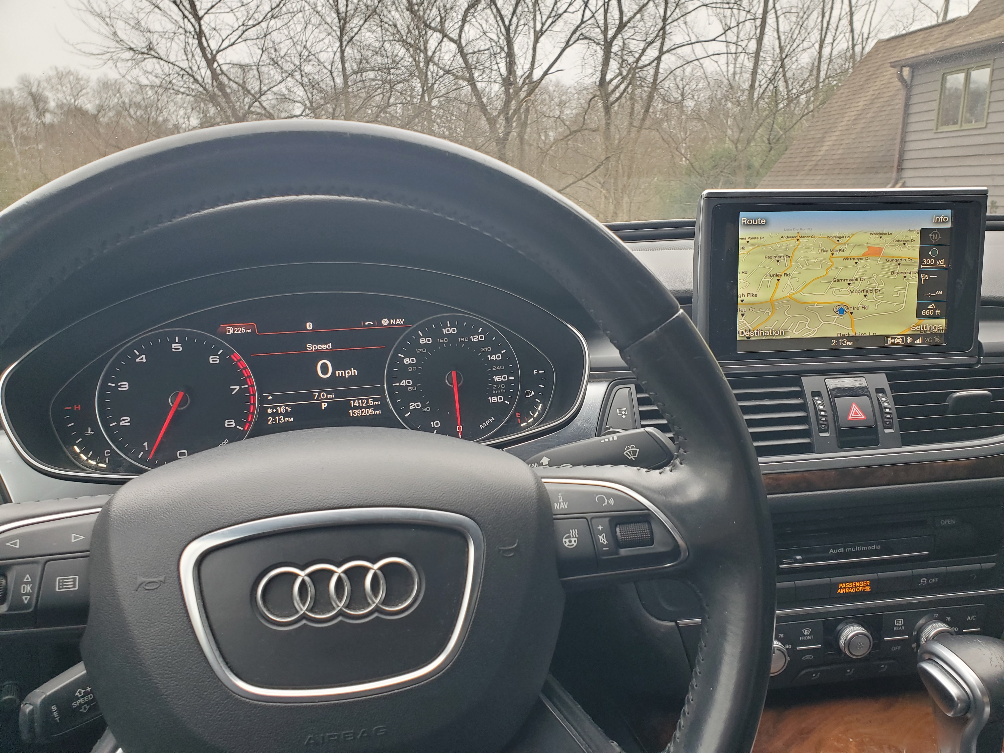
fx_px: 754
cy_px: 376
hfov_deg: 67.3
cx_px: 502
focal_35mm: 26
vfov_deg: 53.1
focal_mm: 4.3
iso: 125
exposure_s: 1/85
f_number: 2.4
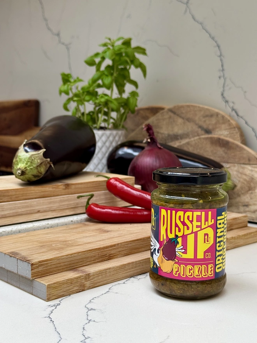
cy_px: 172
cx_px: 128
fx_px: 475
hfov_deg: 30.3
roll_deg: +0.5
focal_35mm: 48
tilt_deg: -5.8
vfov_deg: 39.7
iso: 64
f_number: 1.78
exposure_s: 1/180
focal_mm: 6.76
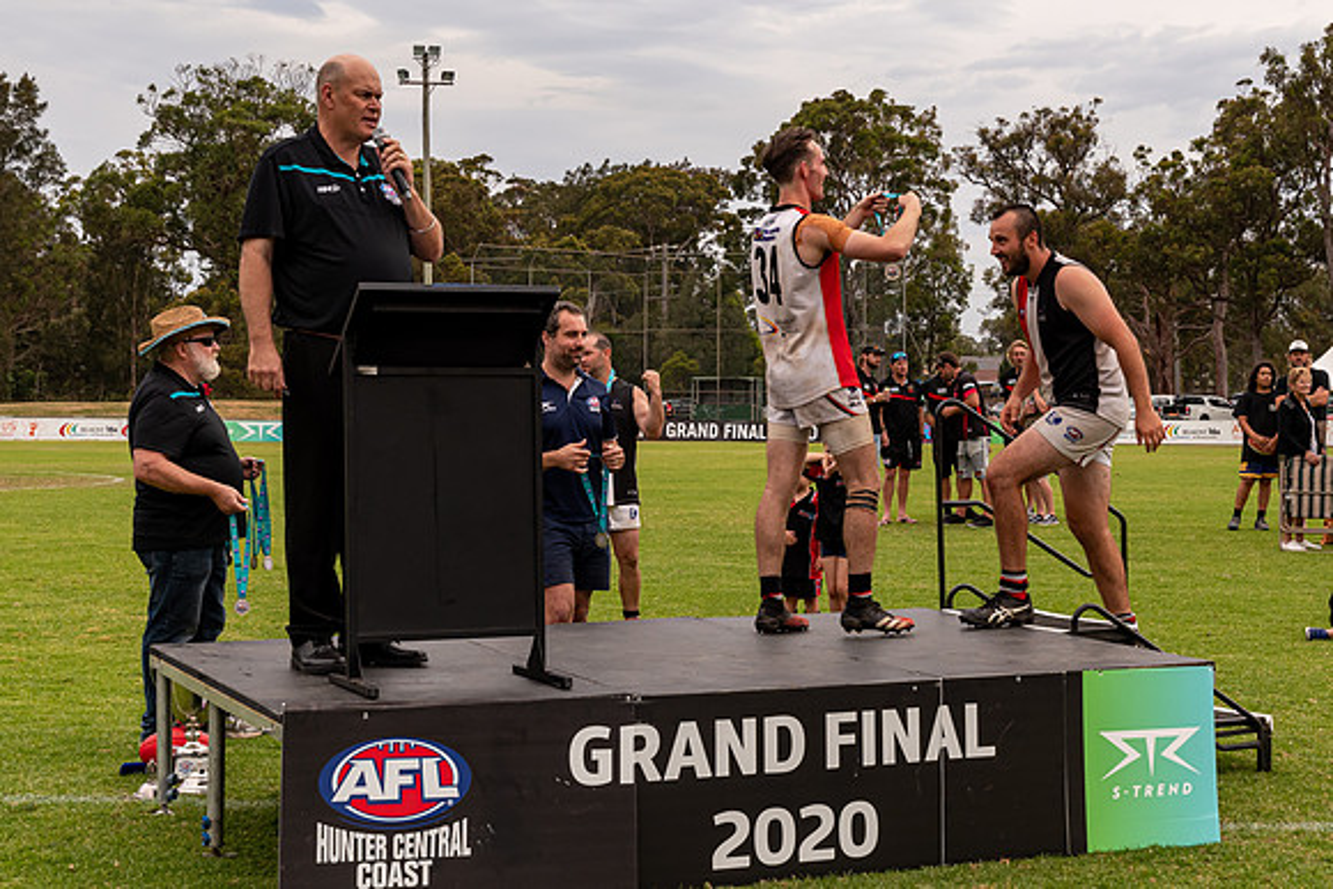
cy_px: 383
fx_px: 2277
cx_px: 804
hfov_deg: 32.5
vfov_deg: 22.1
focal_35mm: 61
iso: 400
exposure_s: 1/400
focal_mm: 34
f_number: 6.3
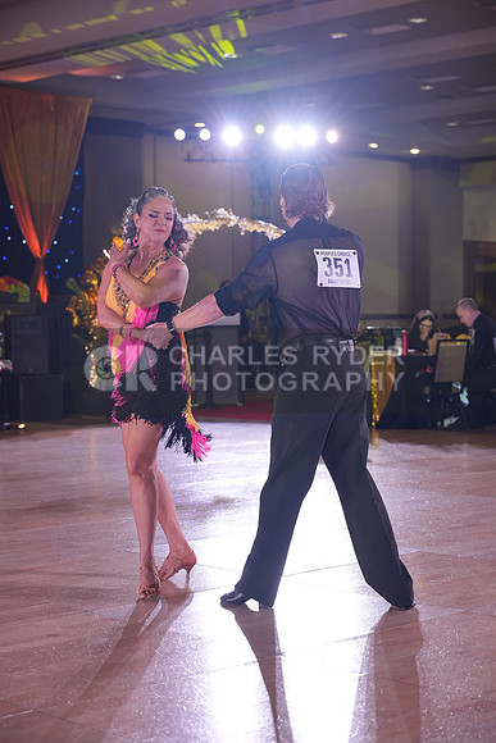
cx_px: 248
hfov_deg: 19.5
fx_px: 1446
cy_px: 372
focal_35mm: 70
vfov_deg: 28.8
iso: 1250
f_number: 4
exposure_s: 1/400
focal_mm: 70
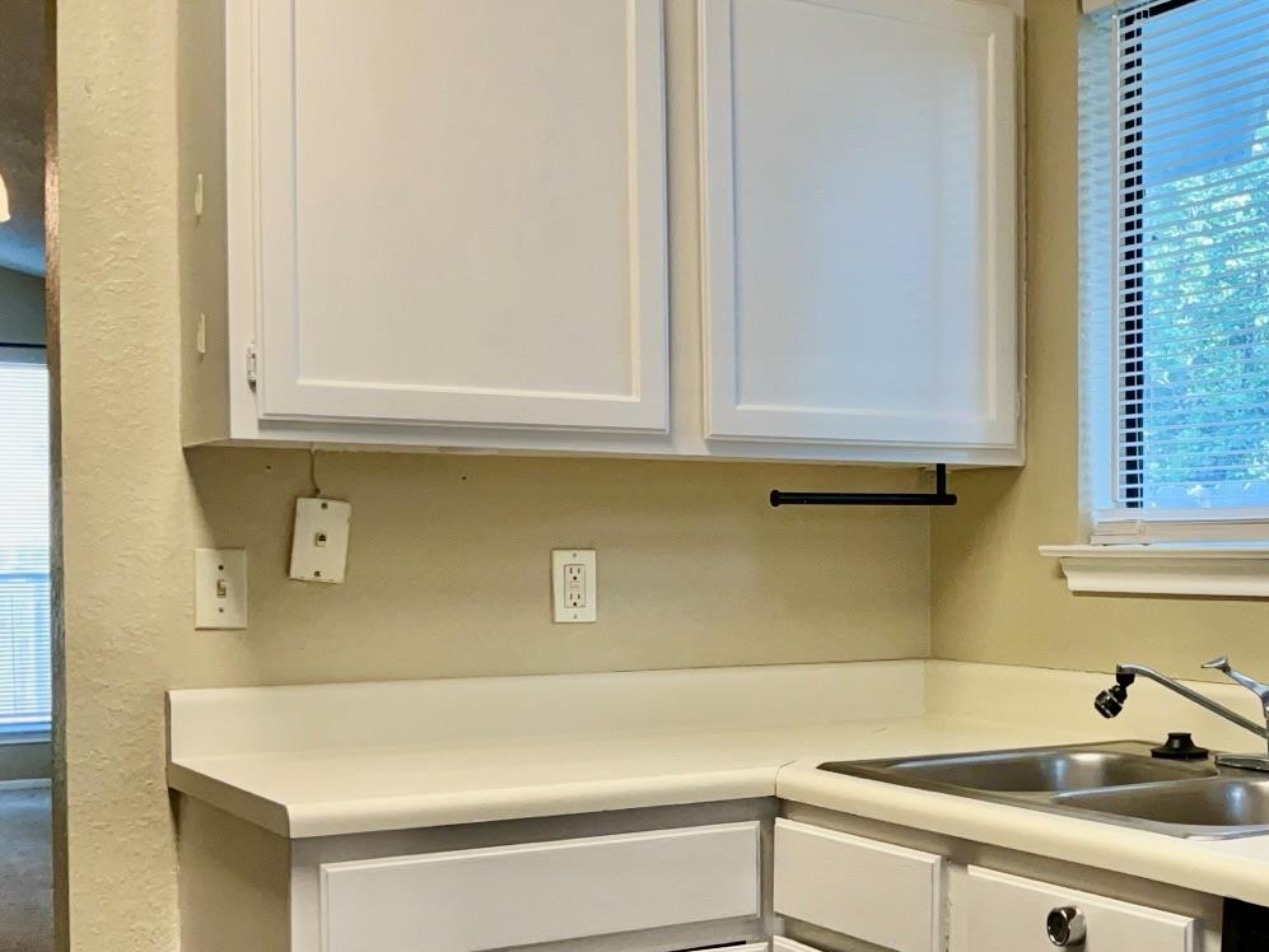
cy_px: 607
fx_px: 1907
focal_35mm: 52
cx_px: 1079
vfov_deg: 27.9
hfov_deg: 35.2
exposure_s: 1/60
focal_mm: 3
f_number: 1.8
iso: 40
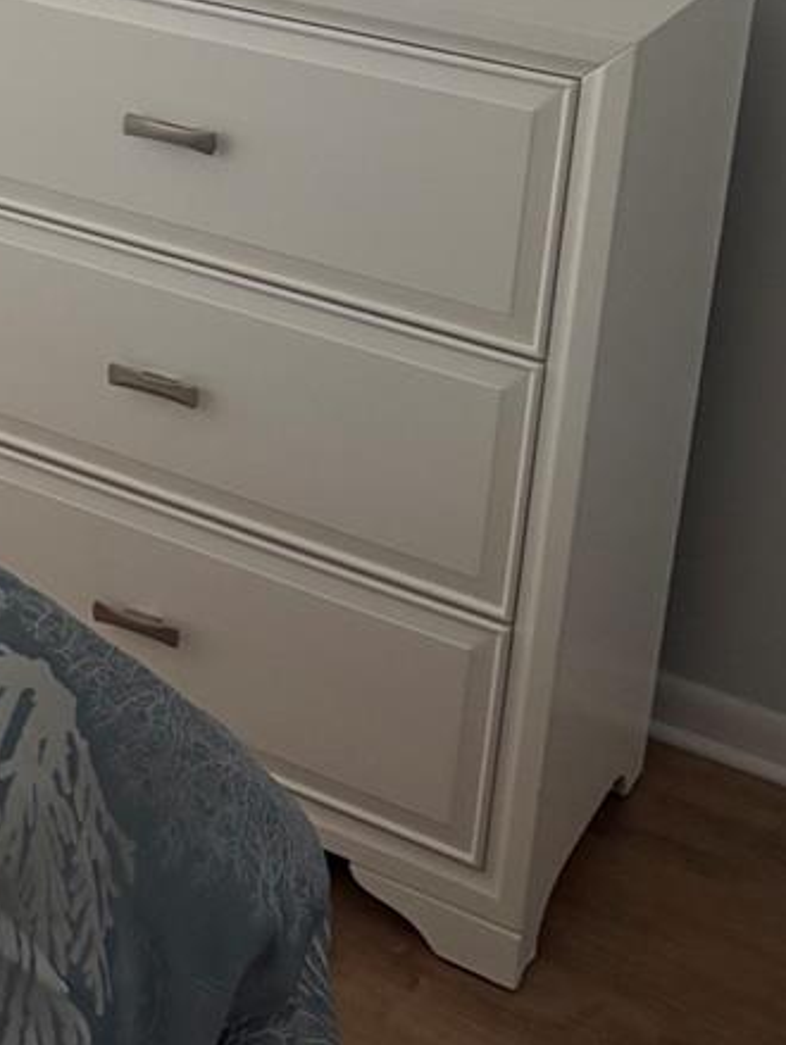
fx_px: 2146
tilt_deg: -14.9
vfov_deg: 26.0
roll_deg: -2.2
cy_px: 2
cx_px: -33
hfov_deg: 20.0
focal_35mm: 71
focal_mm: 5.96
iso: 500
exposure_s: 1/49
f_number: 1.6
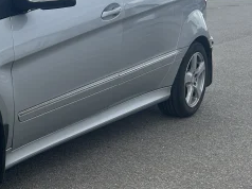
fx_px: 509
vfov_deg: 20.9
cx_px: -53
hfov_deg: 25.0
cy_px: 71
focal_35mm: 70
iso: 50
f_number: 1.5
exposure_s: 1/1377
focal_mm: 5.7
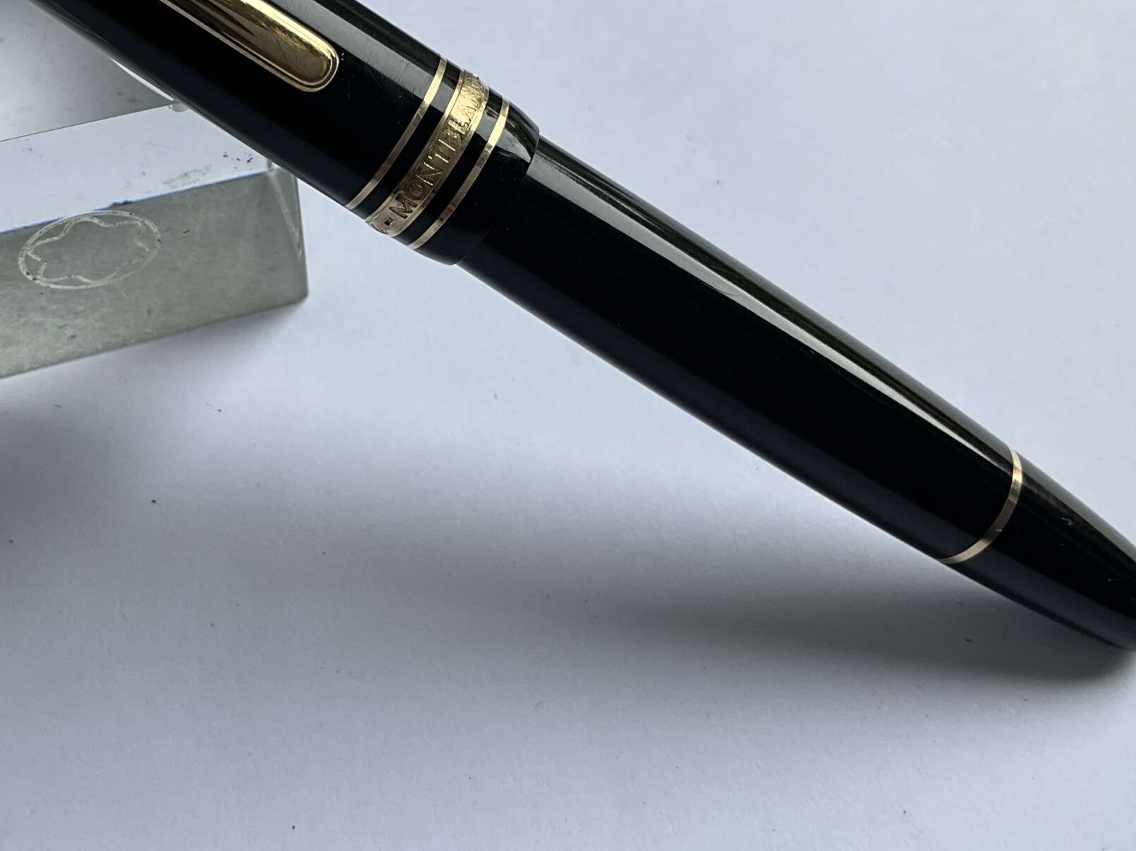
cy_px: 196
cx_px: 440
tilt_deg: -58.3
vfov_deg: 30.9
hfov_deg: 41.0
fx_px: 1509
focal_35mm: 46
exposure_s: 1/165
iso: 20
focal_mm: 3
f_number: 1.8
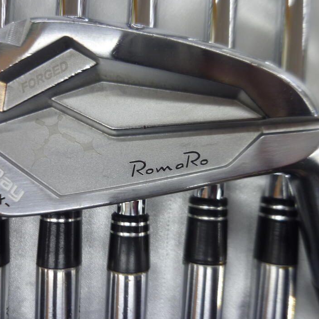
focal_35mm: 30
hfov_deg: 54.0
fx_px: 313
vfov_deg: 54.0
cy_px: 158
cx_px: 153
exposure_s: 1/30
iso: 80
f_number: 2.8
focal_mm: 4.5
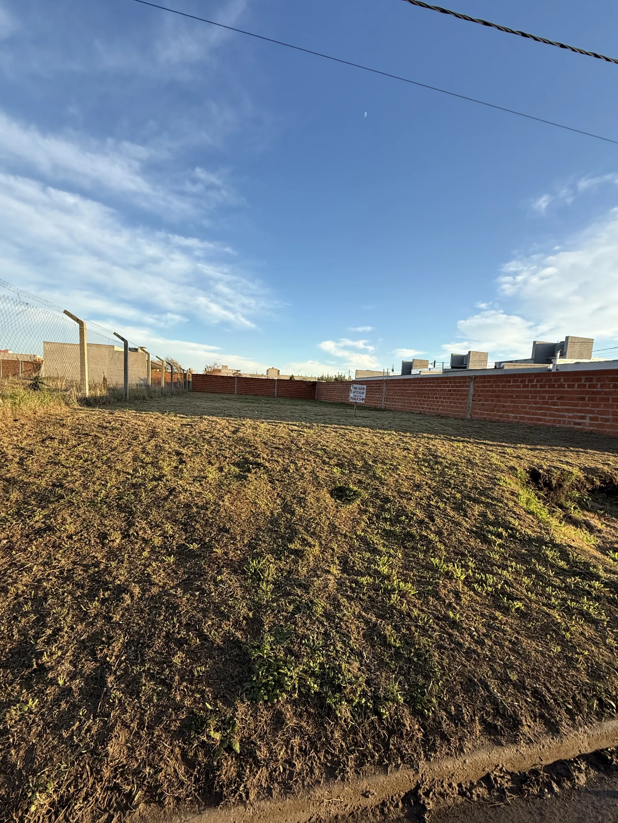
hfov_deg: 81.7
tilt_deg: -5.5
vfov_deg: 98.1
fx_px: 357
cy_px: 427
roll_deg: -2.9
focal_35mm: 15
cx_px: 302
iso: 50
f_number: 2.2
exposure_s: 1/644
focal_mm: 2.22
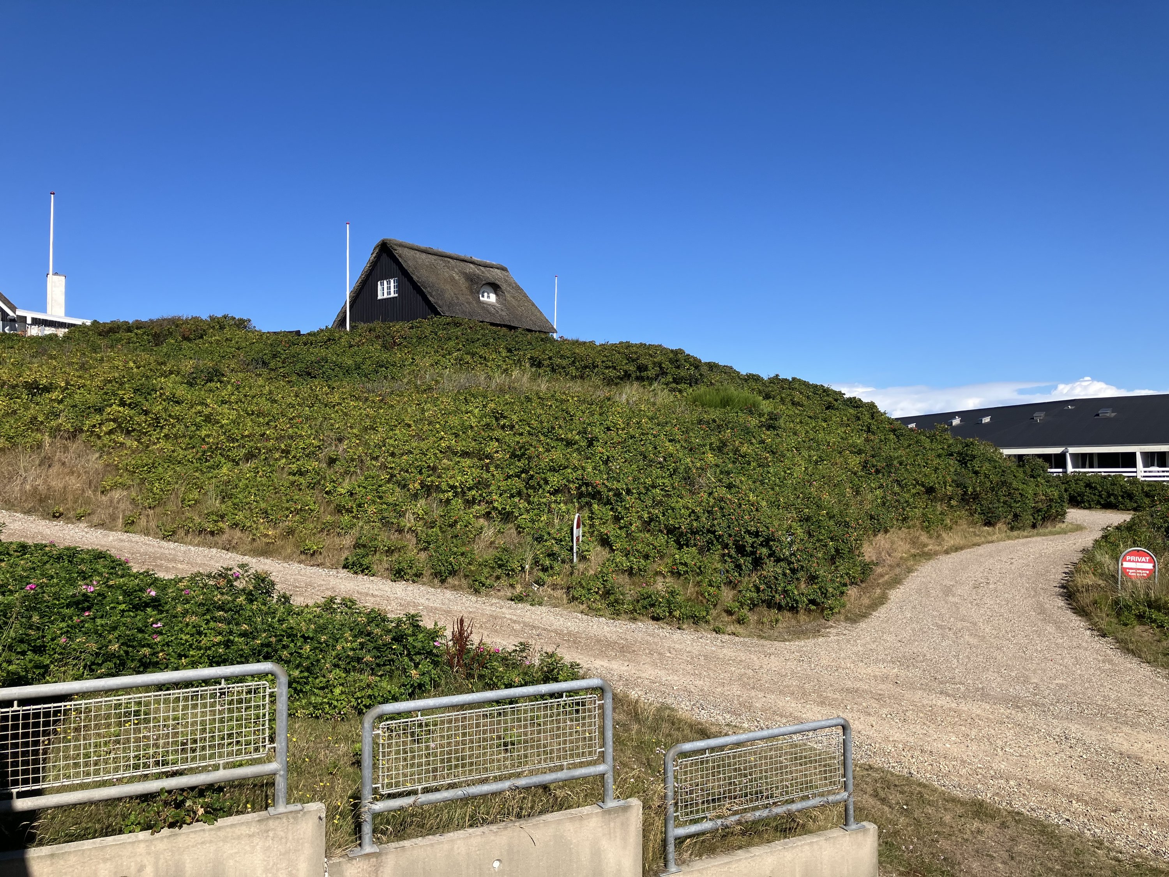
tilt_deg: +3.1
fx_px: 946
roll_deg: +0.3
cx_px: 584
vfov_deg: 49.7
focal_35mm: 28
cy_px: 438
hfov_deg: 63.4
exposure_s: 1/2315
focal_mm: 3.99
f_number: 1.8
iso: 32
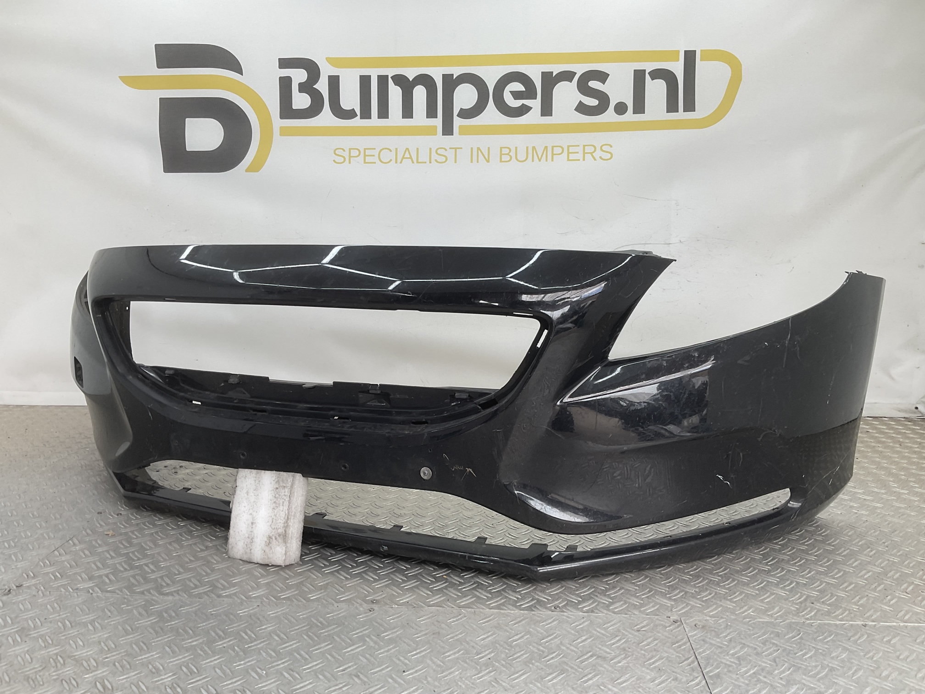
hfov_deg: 61.7
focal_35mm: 29
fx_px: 775
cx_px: 462
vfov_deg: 48.2
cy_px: 347
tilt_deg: -9.9
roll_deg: -0.7
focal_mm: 3
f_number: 1.8
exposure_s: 1/113
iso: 16
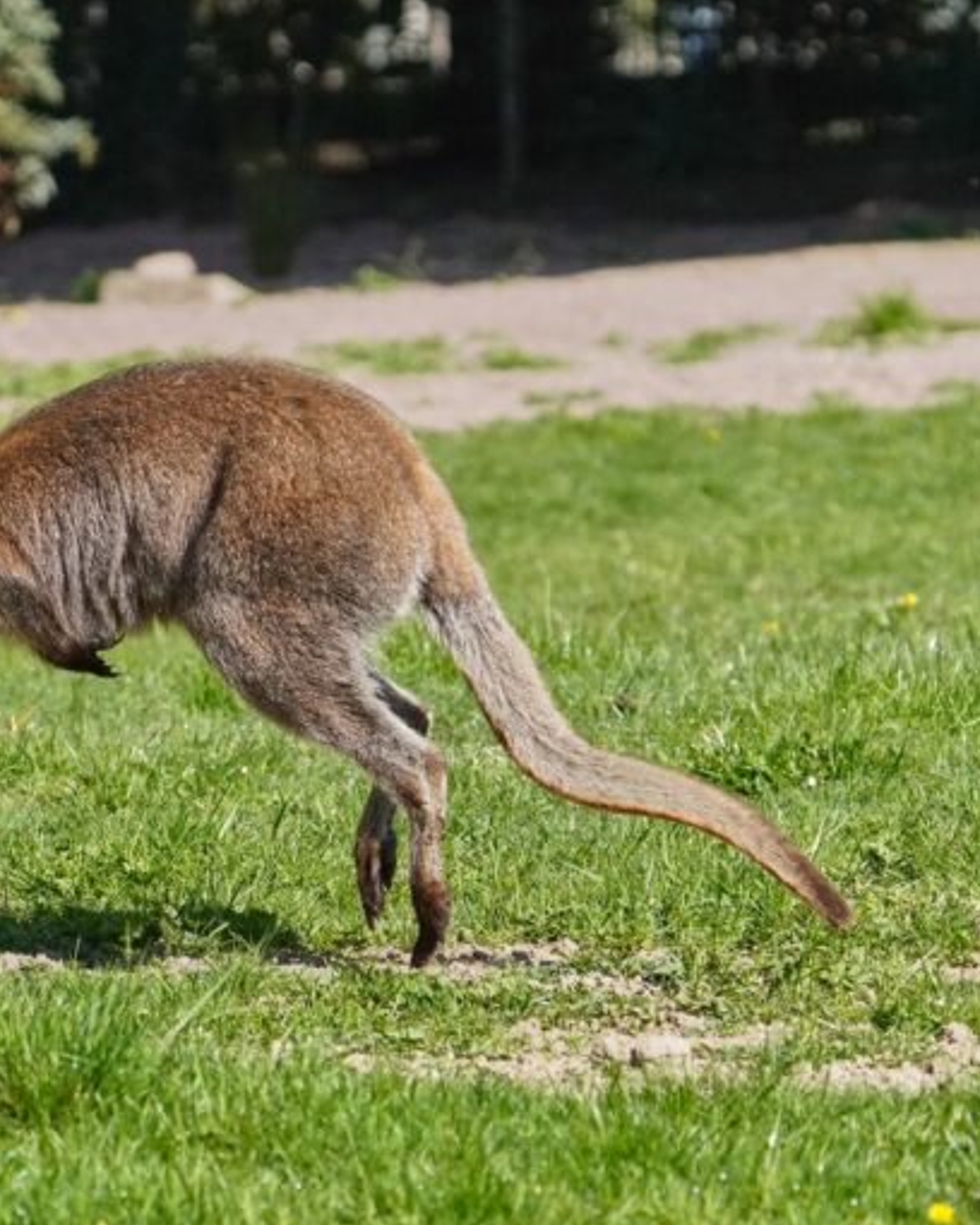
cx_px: 108
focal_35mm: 424
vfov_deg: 4.6
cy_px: 612
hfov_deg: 3.6
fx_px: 15372
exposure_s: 1/4000
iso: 3200
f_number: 8
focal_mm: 200
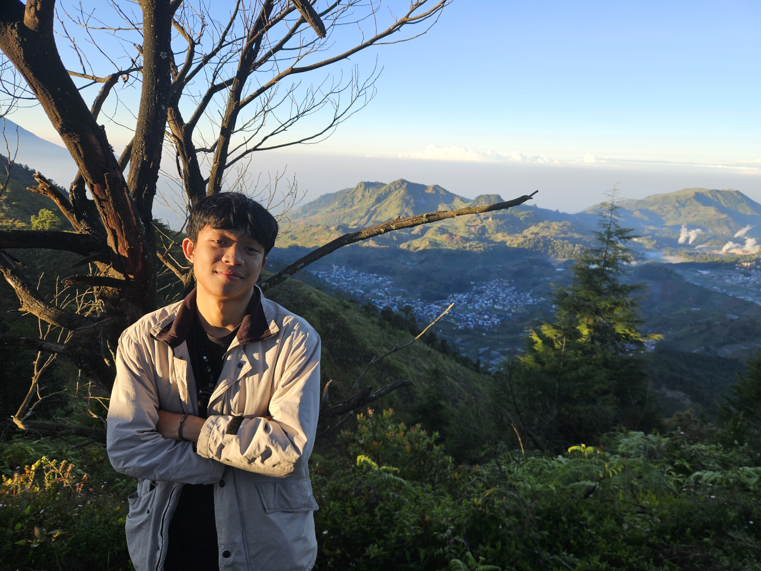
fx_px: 506
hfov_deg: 73.9
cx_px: 380
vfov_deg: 58.9
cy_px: 286
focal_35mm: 23
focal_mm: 5.4
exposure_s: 1/367
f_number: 1.8
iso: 25
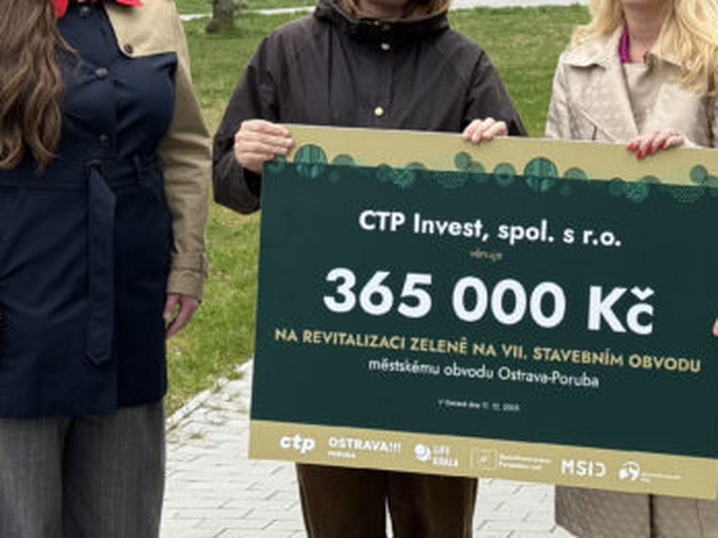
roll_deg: +1.1
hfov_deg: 18.4
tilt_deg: -4.0
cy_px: 85
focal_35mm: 106
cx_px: 559
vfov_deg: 13.9
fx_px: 2199
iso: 80
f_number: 1.78
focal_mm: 6.76
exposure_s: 1/625
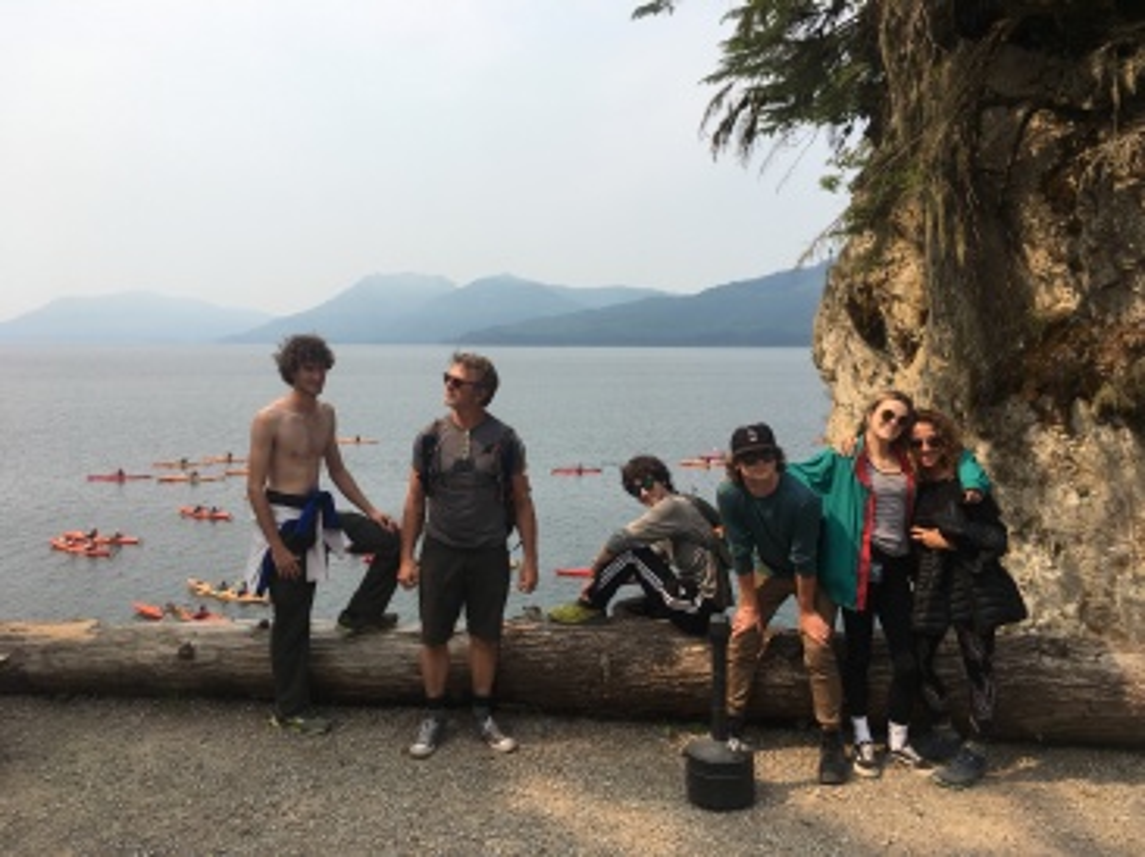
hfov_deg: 61.7
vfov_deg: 48.2
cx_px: 572
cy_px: 428
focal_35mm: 29
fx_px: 959
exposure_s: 1/1570
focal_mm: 4.15
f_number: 2.2
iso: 25
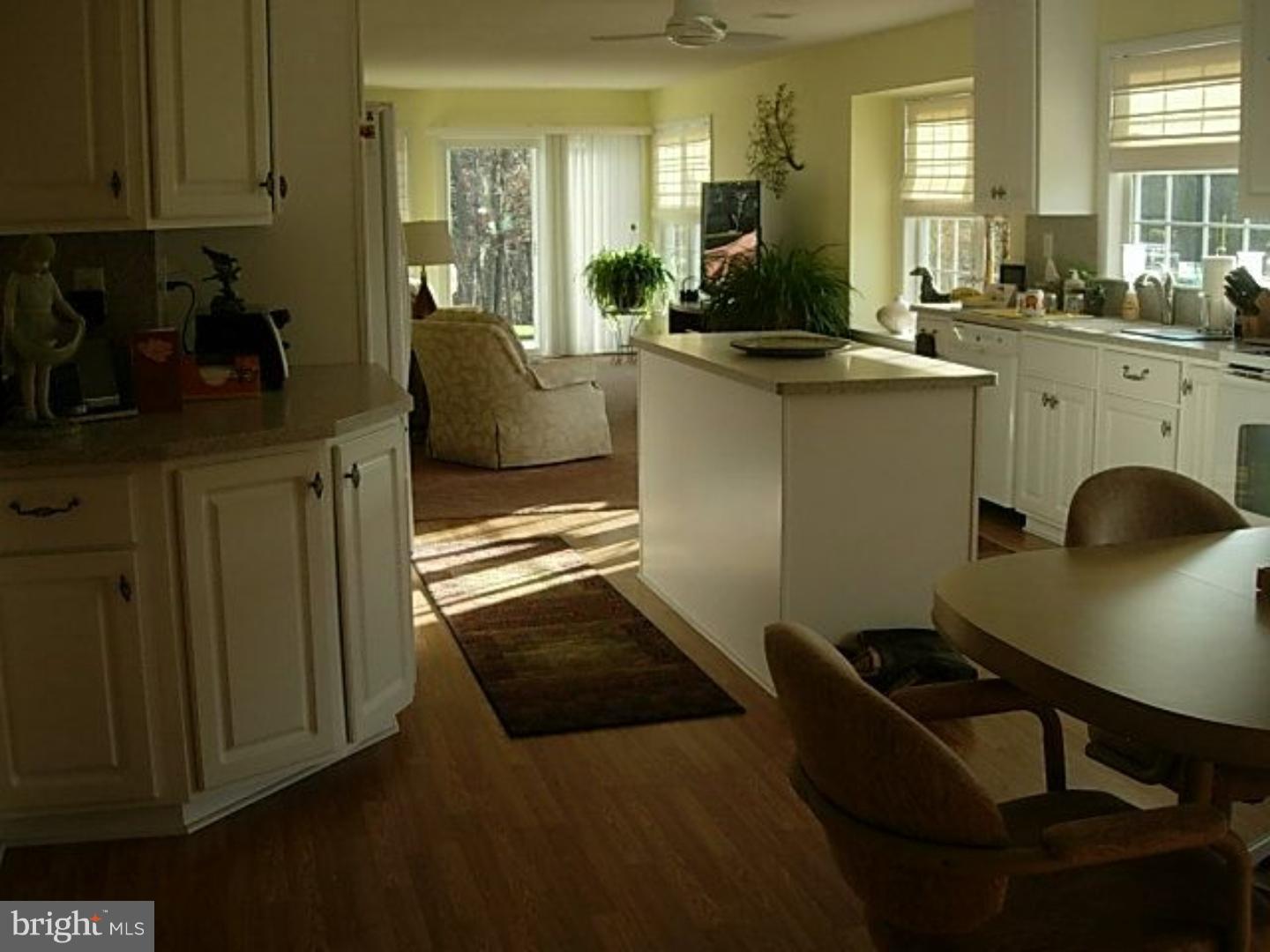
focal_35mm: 38
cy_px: 476
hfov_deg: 49.0
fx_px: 1394
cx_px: 635
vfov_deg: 37.7
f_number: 2.8
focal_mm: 7.8
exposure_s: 1/157
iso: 79
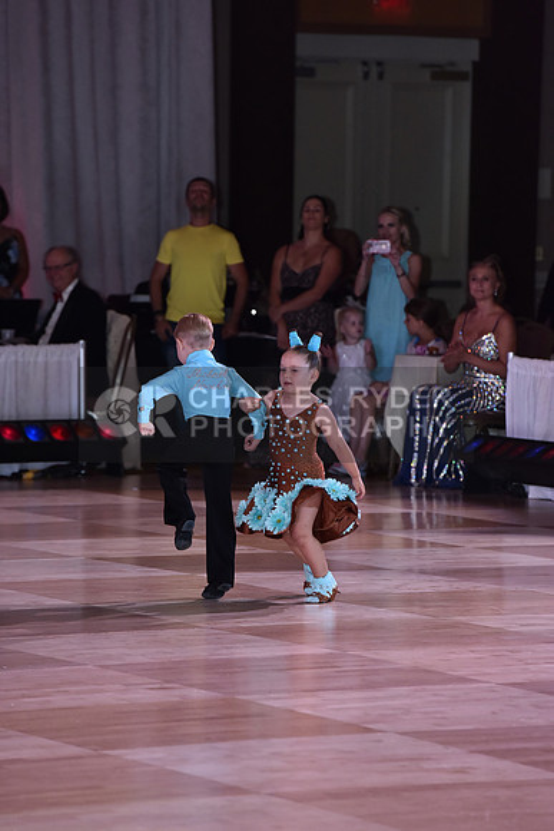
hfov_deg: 6.9
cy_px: 416
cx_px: 277
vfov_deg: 10.3
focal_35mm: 200
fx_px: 4614
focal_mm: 200
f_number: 5.6
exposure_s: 1/250
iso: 1600
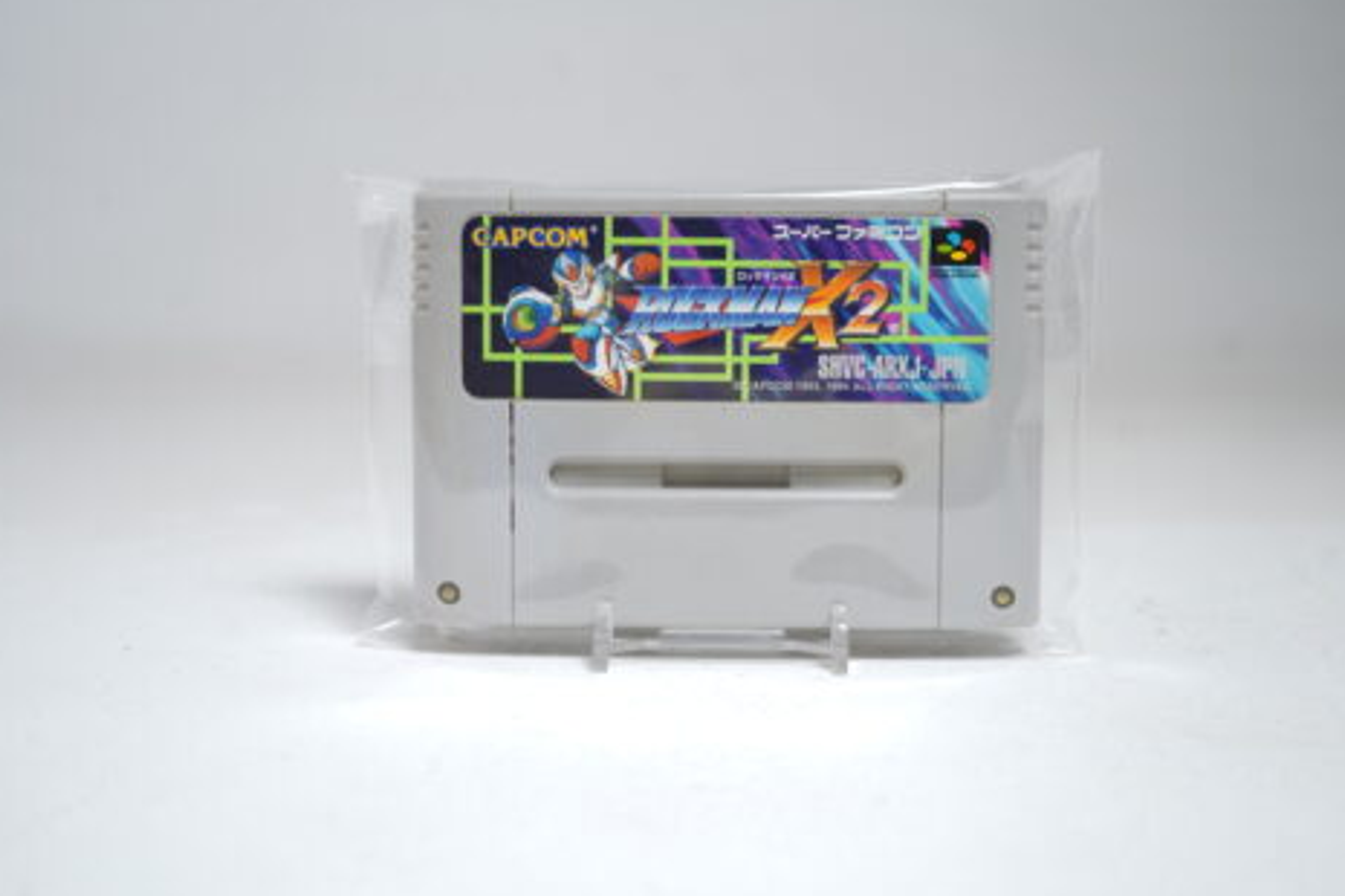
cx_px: 717
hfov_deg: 43.6
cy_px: 425
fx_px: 1681
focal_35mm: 45
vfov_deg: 29.9
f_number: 5
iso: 64
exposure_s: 1/4
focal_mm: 41
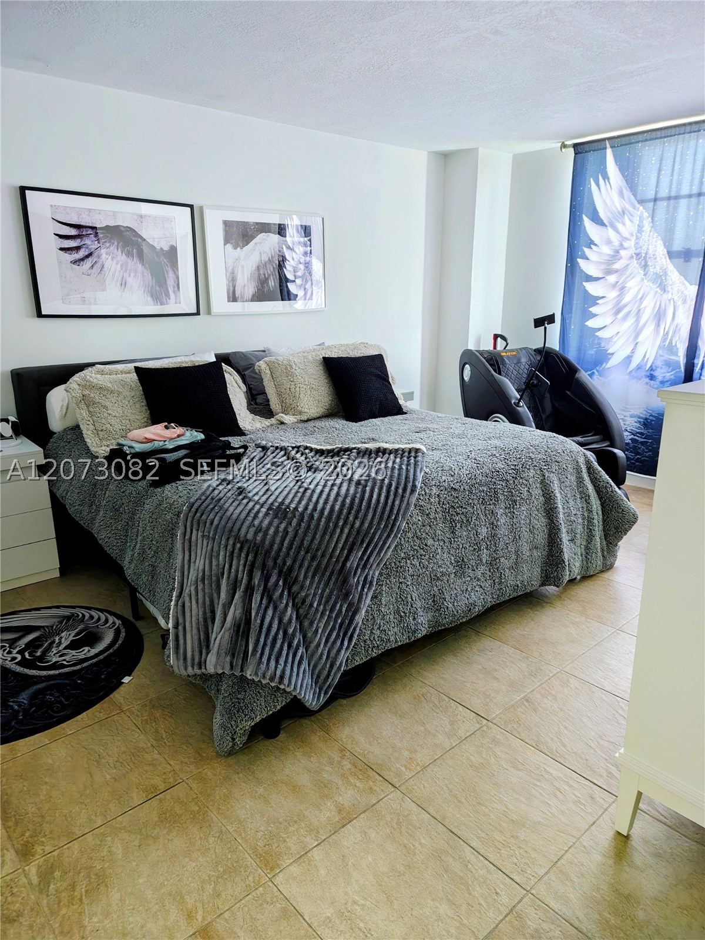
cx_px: 352
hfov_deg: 56.8
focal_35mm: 24
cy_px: 470
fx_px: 652
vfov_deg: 71.6
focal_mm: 5.41
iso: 2159
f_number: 1.8
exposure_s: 1/30
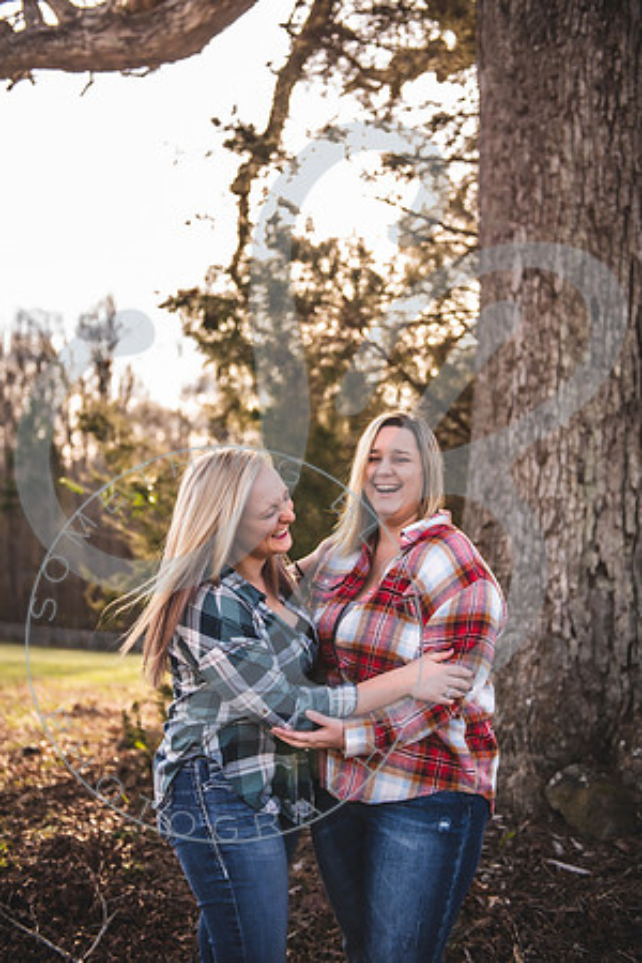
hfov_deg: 31.9
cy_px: 482
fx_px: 1123
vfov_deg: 46.4
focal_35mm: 42
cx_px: 321
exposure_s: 1/250
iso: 100
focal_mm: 42
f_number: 2.8
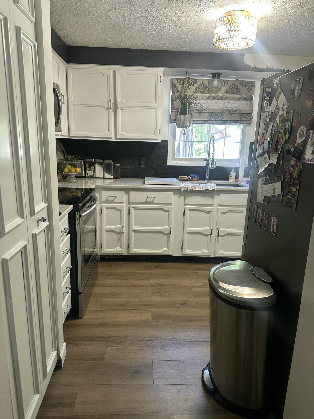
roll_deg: -2.7
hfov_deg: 56.8
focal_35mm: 24
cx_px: 157
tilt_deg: -10.3
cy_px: 210
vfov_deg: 71.6
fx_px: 290
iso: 200
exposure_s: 1/60
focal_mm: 6.86
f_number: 1.78
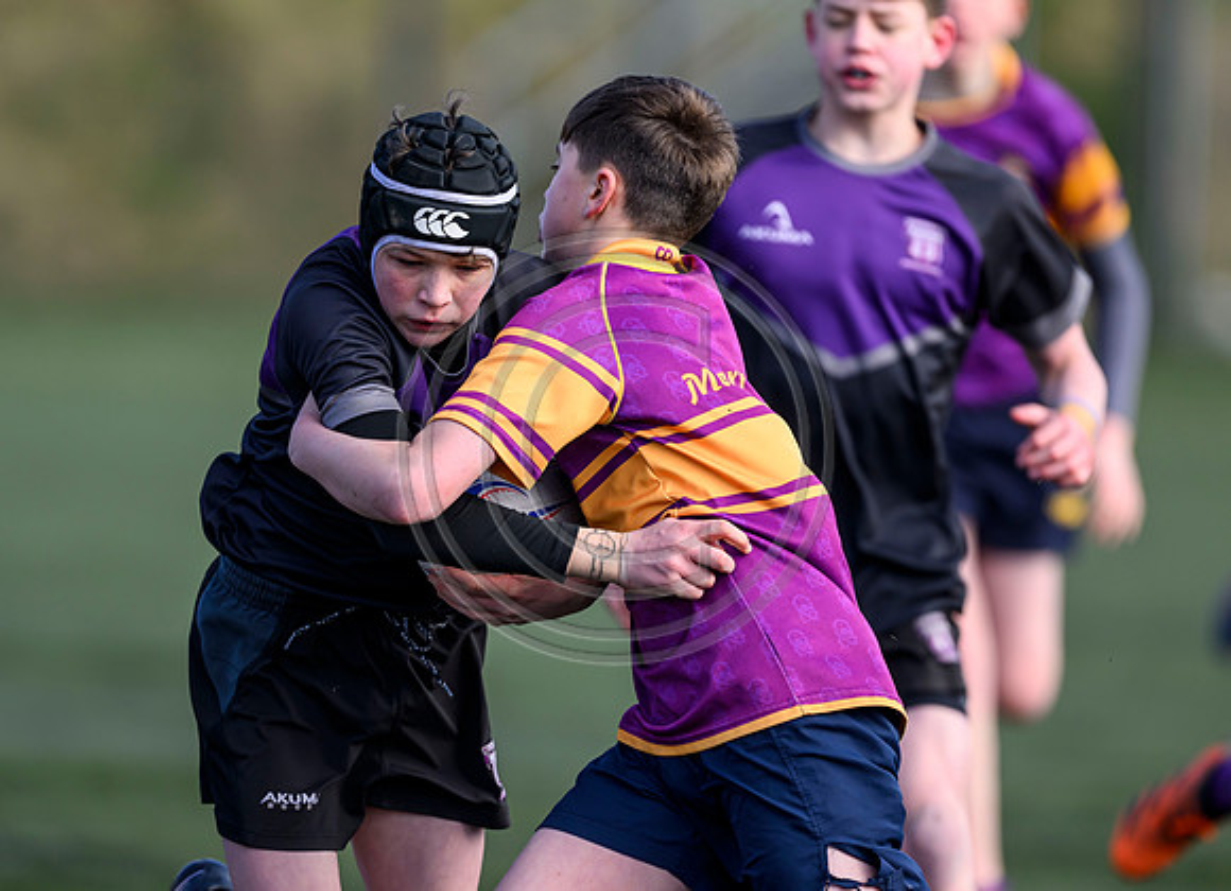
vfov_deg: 2.8
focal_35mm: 525
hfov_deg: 3.8
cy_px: 553
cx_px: 560
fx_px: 18440
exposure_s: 1/3200
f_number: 3.2
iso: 500
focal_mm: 400
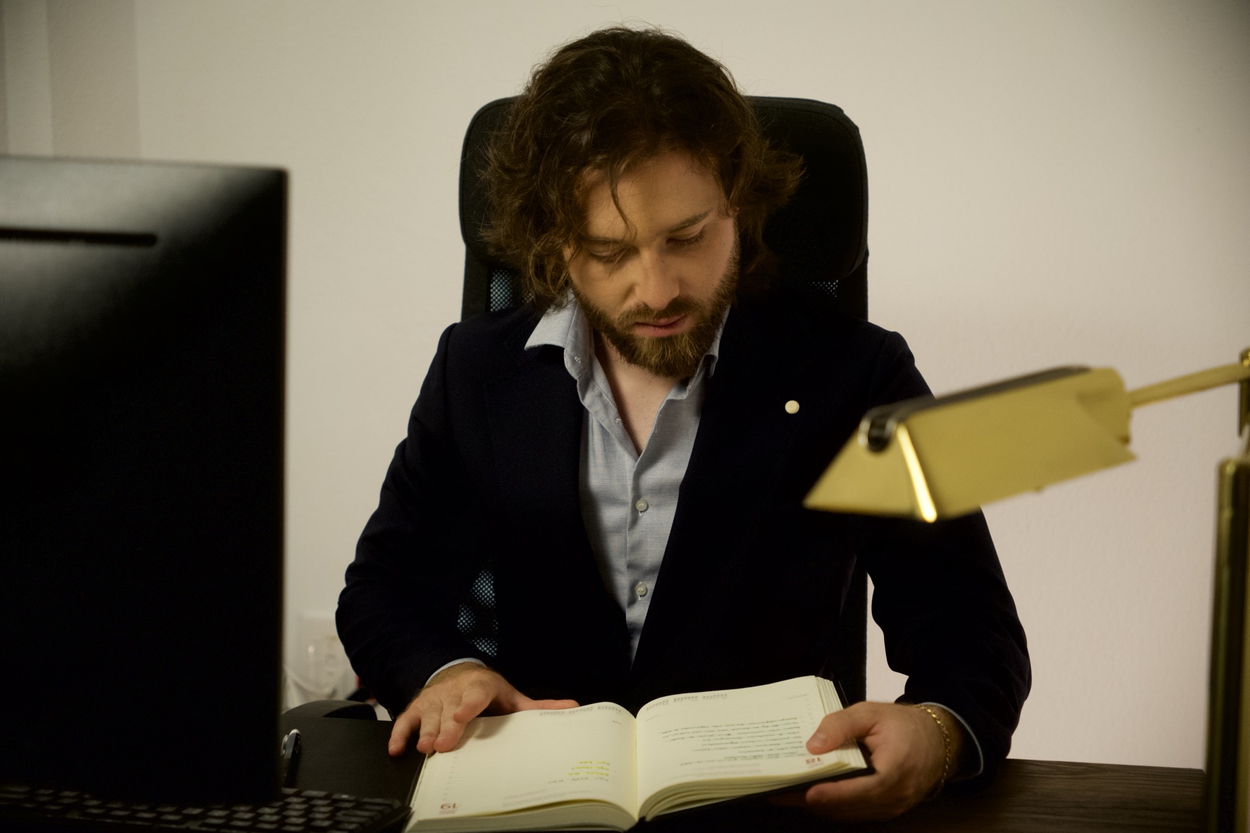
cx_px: 625
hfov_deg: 38.9
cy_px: 416
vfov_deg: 26.5
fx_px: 1771
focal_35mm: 51
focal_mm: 34
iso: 1600
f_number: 2.8
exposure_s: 1/250
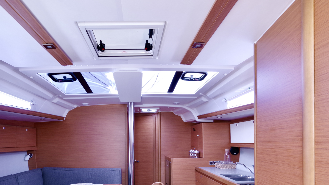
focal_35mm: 24
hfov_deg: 75.7
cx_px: 137
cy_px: 144
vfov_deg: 45.7
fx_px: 209
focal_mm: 15
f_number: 11
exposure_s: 1/13
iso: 800
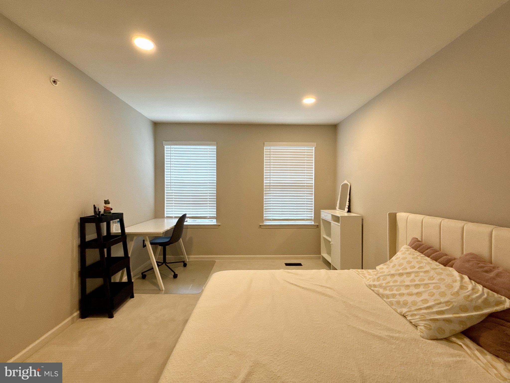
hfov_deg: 102.1
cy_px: 192
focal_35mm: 14
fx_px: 206
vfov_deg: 85.7
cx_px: 255
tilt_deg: -0.2
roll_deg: -0.7
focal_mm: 2.22
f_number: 2.2
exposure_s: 1/120
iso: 250
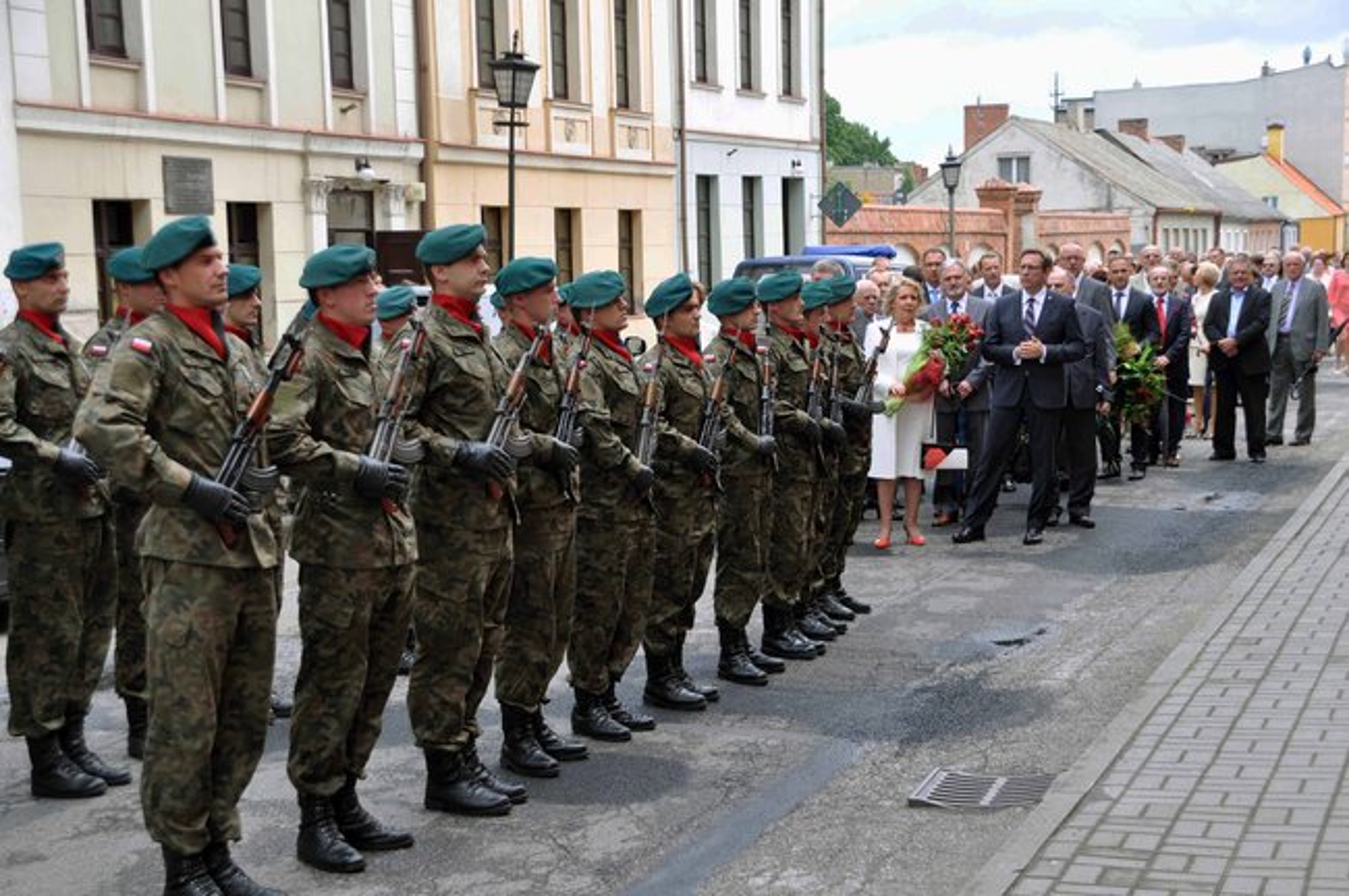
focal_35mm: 66
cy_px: 448
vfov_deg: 20.6
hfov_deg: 30.5
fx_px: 2471
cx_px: 674
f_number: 6.3
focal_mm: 44
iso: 200
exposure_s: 1/160
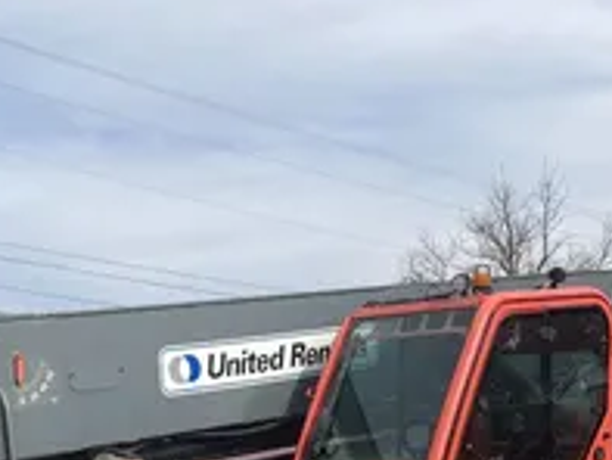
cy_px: 561
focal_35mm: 78
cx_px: 127
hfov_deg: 24.6
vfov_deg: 17.9
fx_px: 1380
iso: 20
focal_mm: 3.99
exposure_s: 1/1736
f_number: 1.8
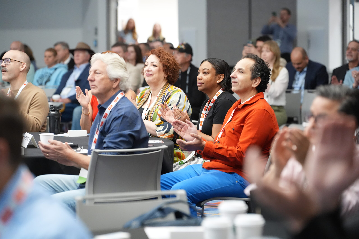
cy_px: 120
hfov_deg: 15.5
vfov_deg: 10.4
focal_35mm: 132
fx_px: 1316
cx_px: 180
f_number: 3.5
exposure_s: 1/200
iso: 6400
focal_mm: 132
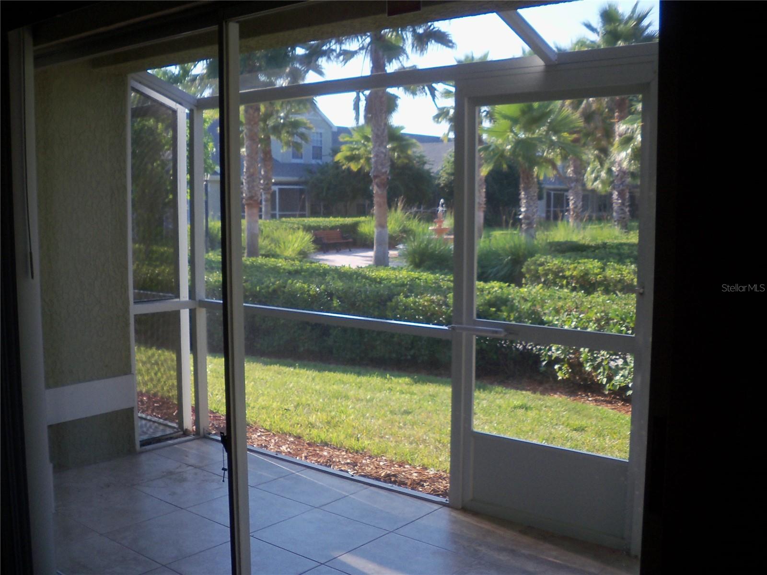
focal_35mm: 38
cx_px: 384
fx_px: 842
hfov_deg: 49.0
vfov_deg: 37.7
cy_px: 288
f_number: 3.5
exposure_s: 1/125
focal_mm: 6.3
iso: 100
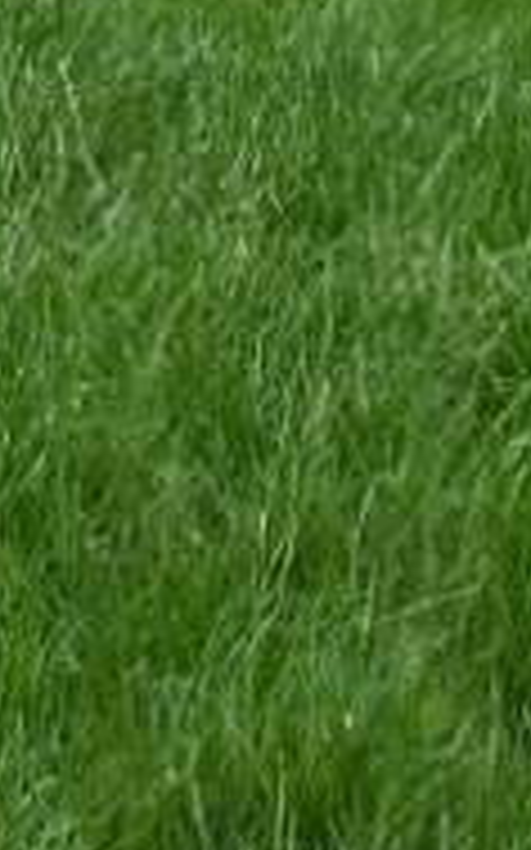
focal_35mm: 259
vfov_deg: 7.5
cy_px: -1313
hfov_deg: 5.1
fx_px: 6002
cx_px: 45
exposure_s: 1/500
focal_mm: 24
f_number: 8
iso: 320
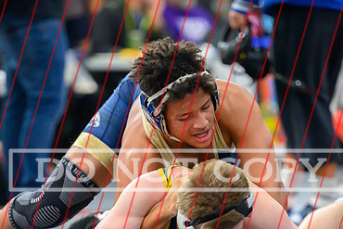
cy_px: 168
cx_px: 151
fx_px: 3193
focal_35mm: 335
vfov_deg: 4.1
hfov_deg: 6.1
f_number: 2.8
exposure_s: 1/800
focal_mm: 165
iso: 5000
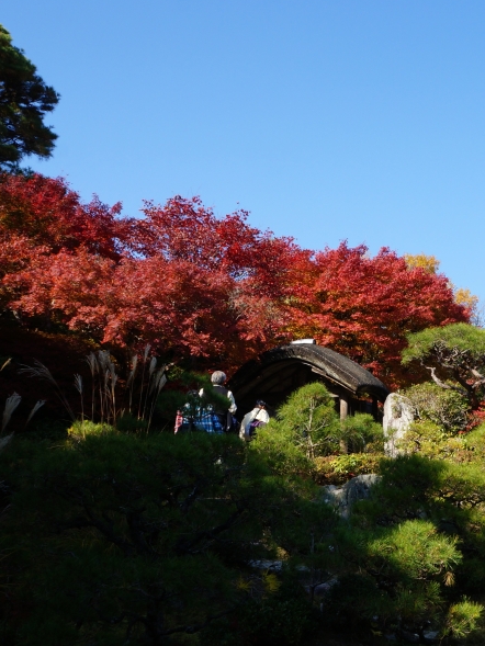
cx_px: 384
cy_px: 359
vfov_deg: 42.9
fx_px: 822
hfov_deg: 32.1
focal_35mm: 44
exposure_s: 1/125
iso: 200
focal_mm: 18
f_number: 13
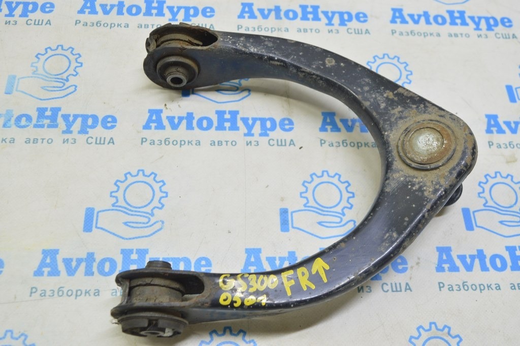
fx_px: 541
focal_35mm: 38
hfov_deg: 51.3
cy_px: 173
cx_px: 260
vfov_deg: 35.4
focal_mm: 25
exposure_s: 1/20
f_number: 5.6
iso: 400
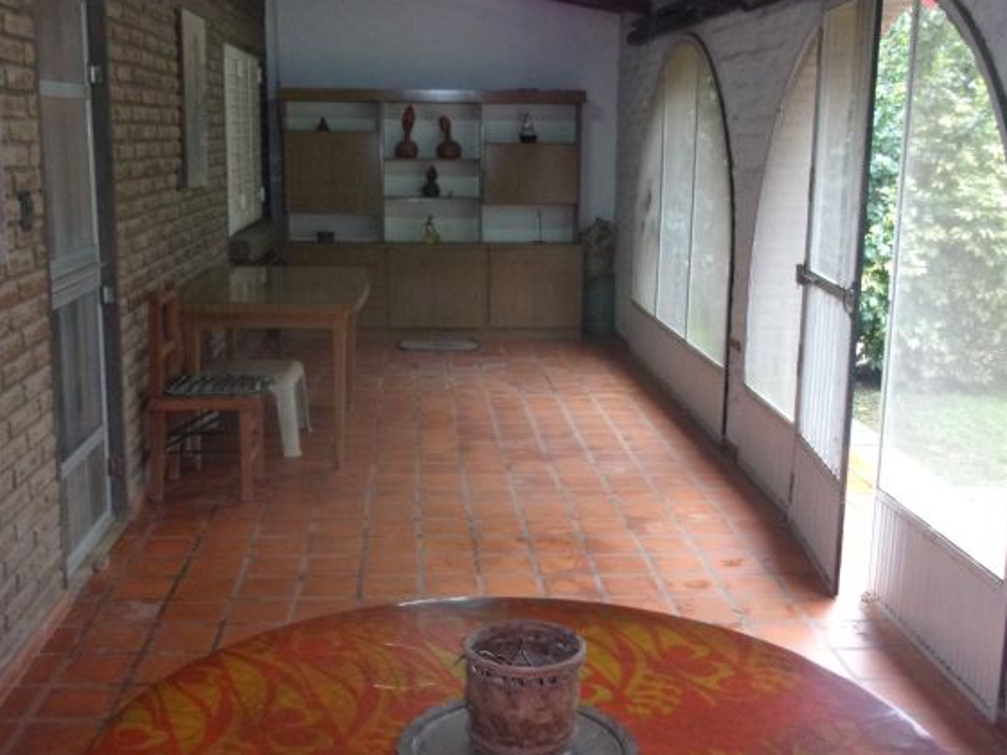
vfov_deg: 35.9
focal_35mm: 40
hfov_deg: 46.8
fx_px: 1164
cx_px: 471
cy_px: 354
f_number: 3.9
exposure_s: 1/34
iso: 400
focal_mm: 5.1
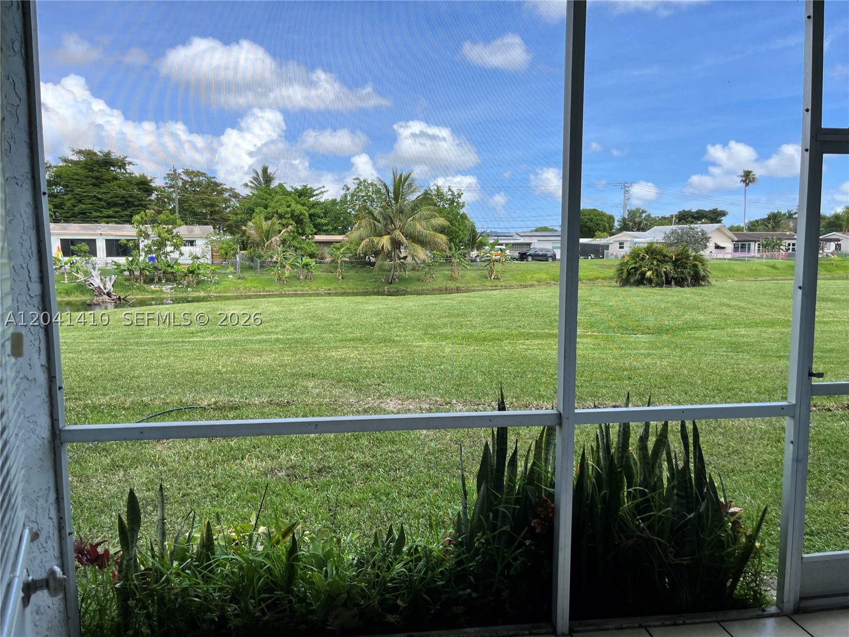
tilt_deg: -7.1
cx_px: 424
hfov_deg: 67.3
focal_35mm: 26
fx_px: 638
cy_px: 318
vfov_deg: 53.1
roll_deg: +0.4
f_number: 1.6
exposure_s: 1/1623
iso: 50
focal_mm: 5.1
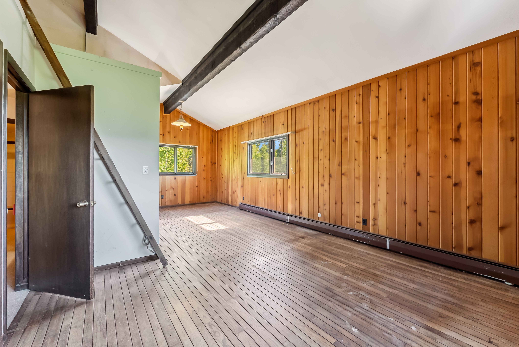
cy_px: 174
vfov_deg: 81.3
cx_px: 260
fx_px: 202
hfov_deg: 104.2
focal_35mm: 14
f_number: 6.3
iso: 800
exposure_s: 1/30
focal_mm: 14
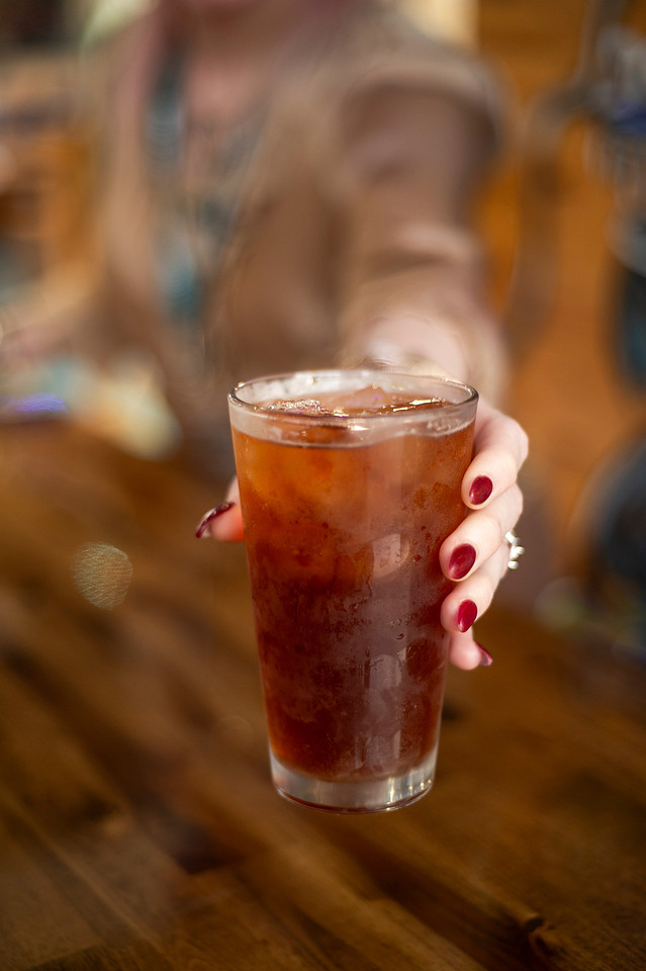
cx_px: 323
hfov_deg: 27.0
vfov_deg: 39.6
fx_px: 1347
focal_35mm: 50
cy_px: 486
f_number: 1.8
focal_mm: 50
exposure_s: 1/60
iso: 800
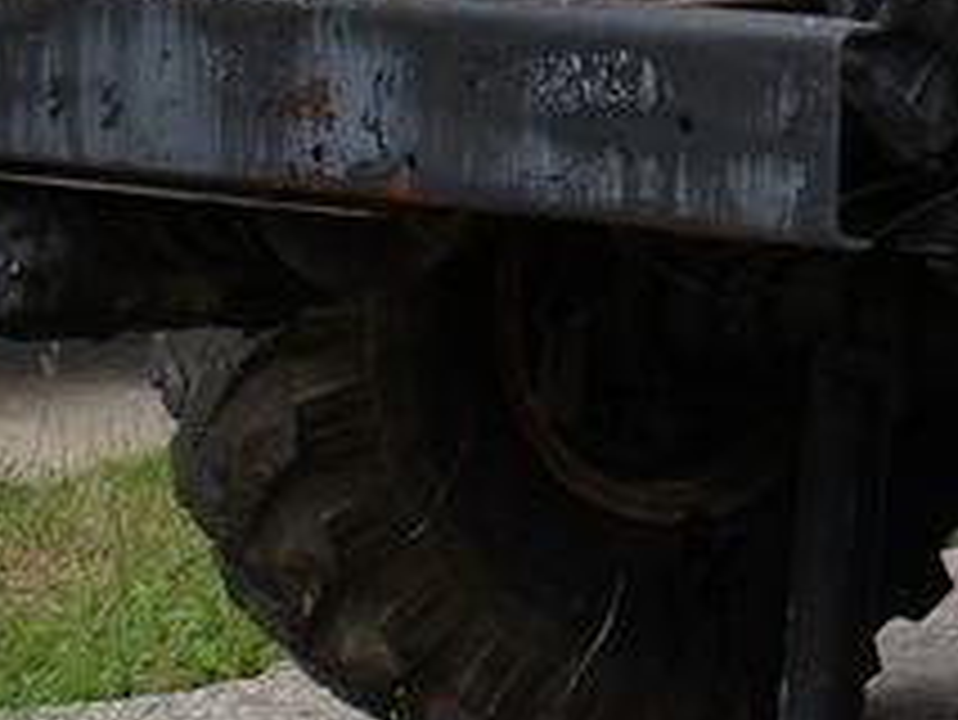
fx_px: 5843
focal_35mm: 211
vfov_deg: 6.9
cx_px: 1718
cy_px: -533
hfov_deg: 9.0
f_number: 8
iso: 160
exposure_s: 1/250
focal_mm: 26
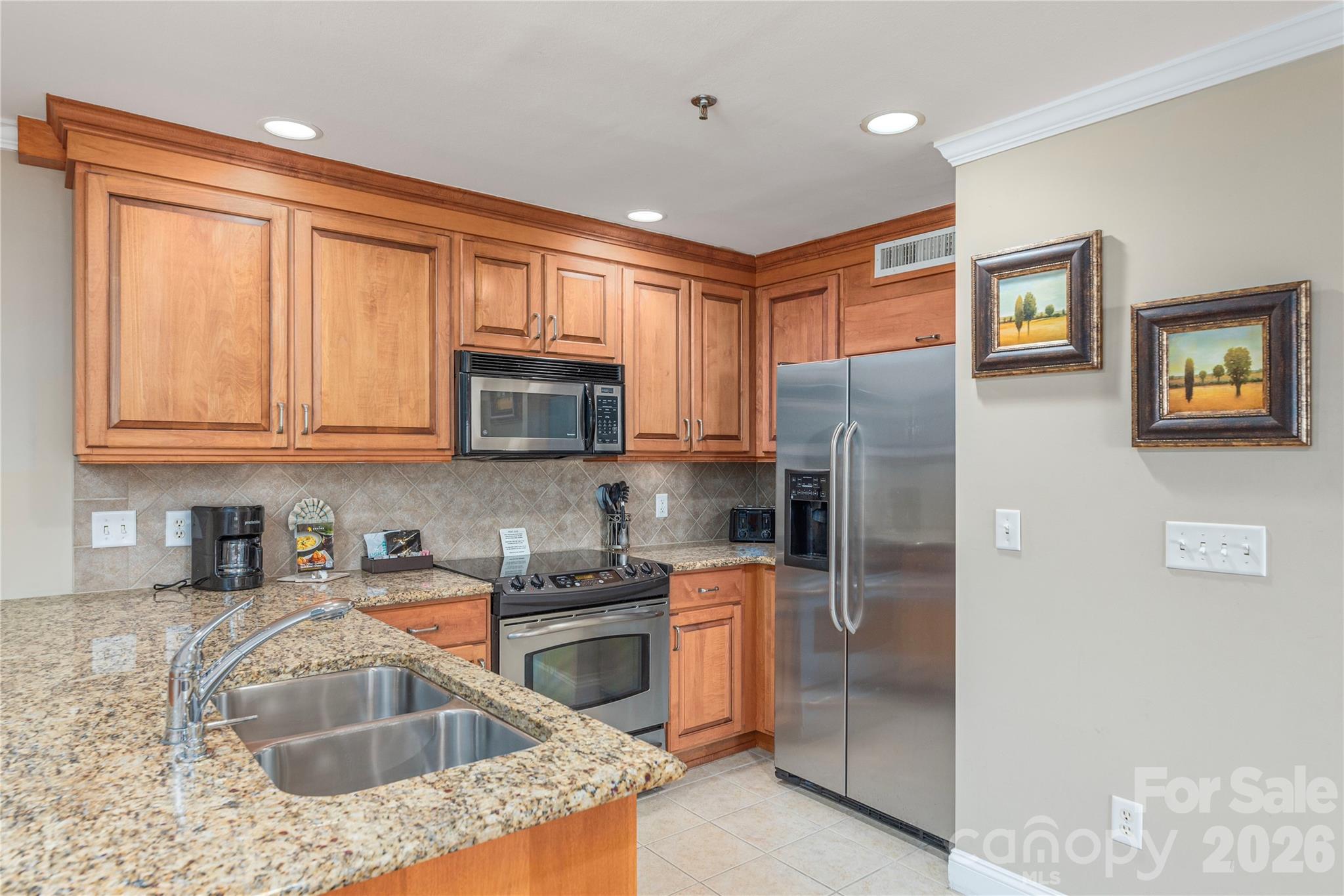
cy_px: 448
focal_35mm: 21
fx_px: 784
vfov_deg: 59.5
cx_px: 672
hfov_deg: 81.2
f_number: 8
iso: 320
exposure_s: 1/160
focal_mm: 21
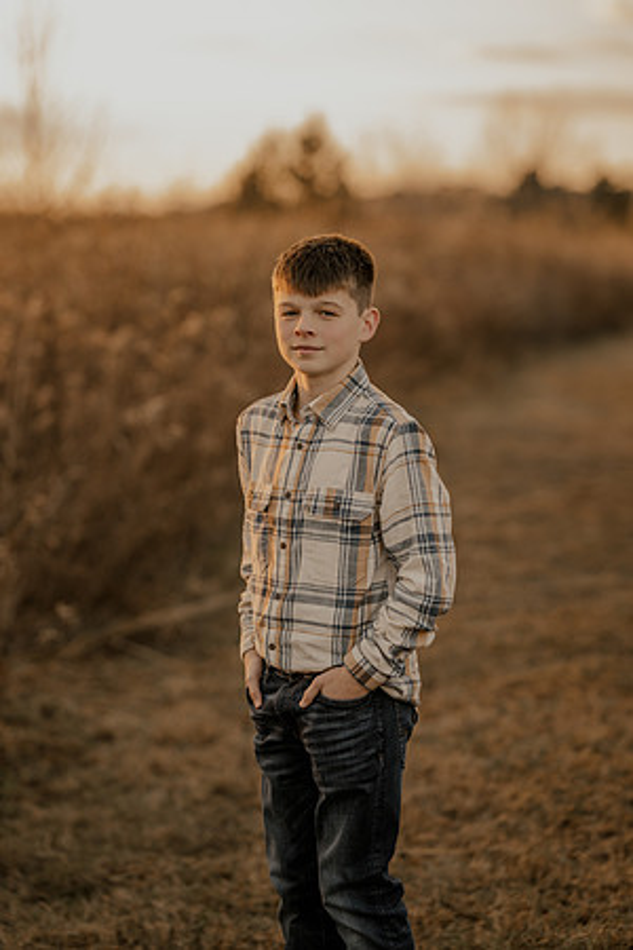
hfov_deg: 16.1
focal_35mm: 85
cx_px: 316
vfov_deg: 23.9
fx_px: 2242
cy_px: 475
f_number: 1.8
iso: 64
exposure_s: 1/160
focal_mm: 85
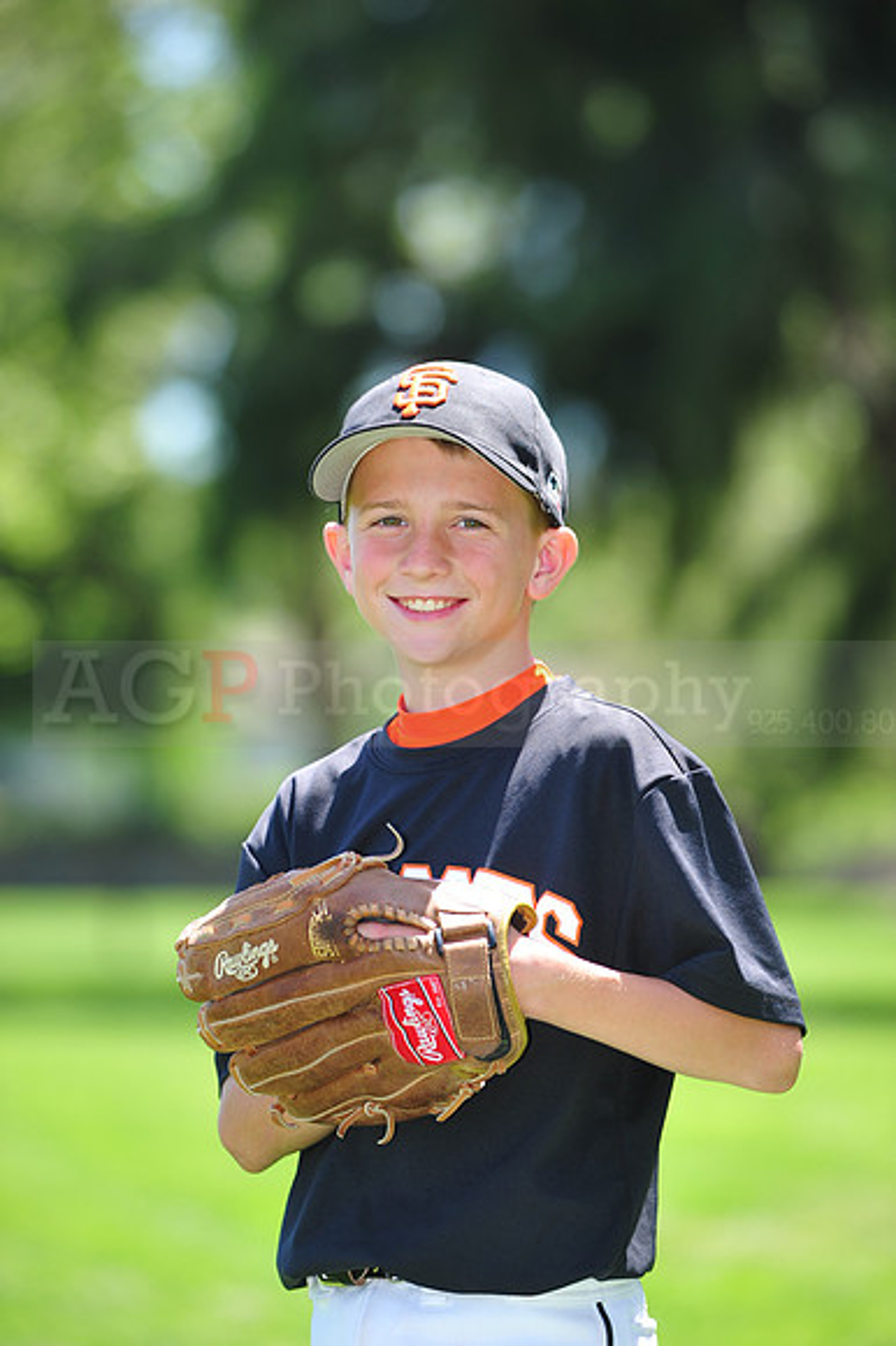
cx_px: 448
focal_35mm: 200
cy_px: 673
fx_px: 7475
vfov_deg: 10.3
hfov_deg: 6.9
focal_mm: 200
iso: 200
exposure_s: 1/400
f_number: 4.5
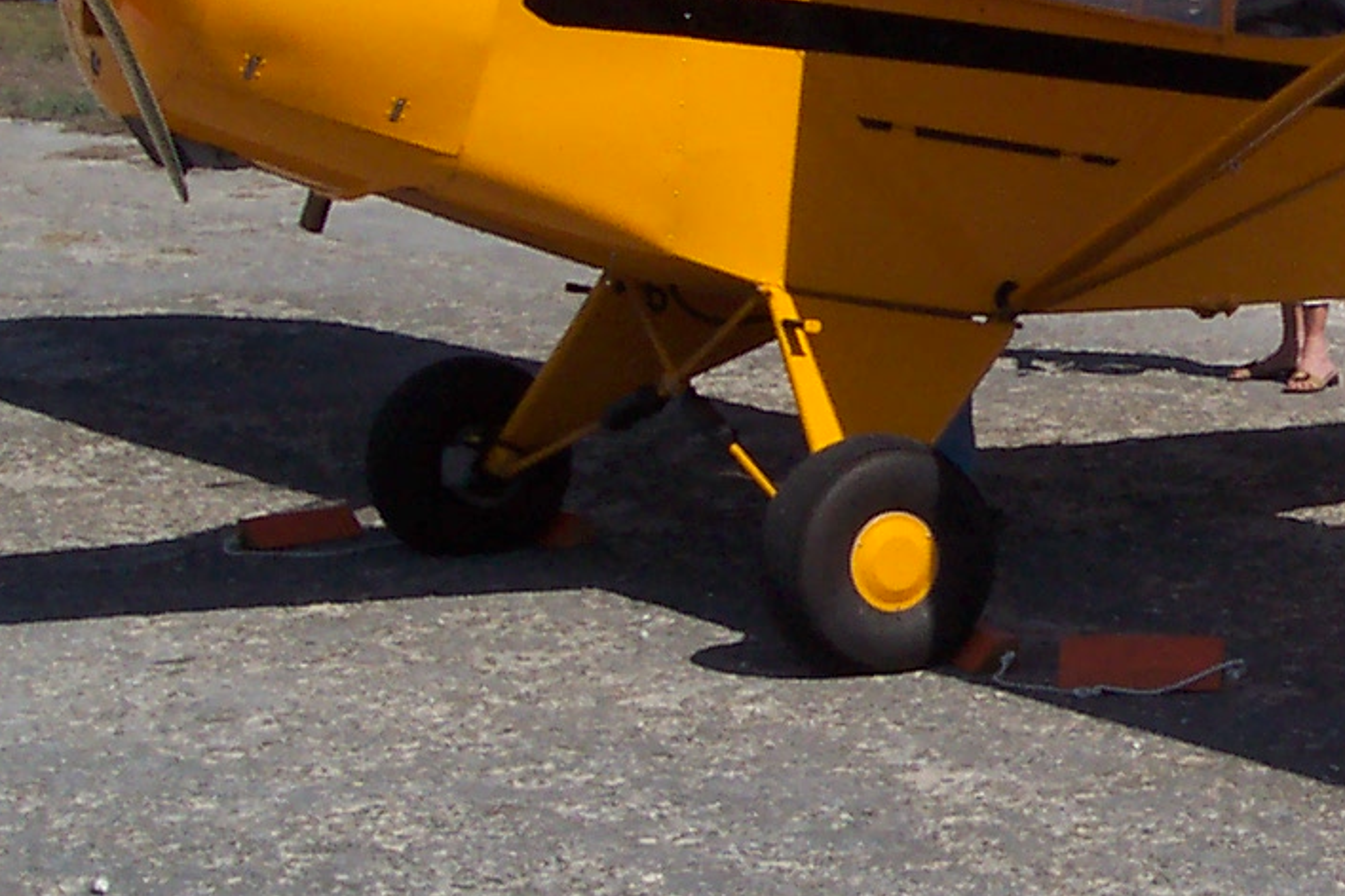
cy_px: 80
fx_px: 4334
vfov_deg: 11.7
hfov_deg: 16.9
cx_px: 1628
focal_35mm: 116
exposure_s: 1/1000
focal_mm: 8
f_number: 4.8
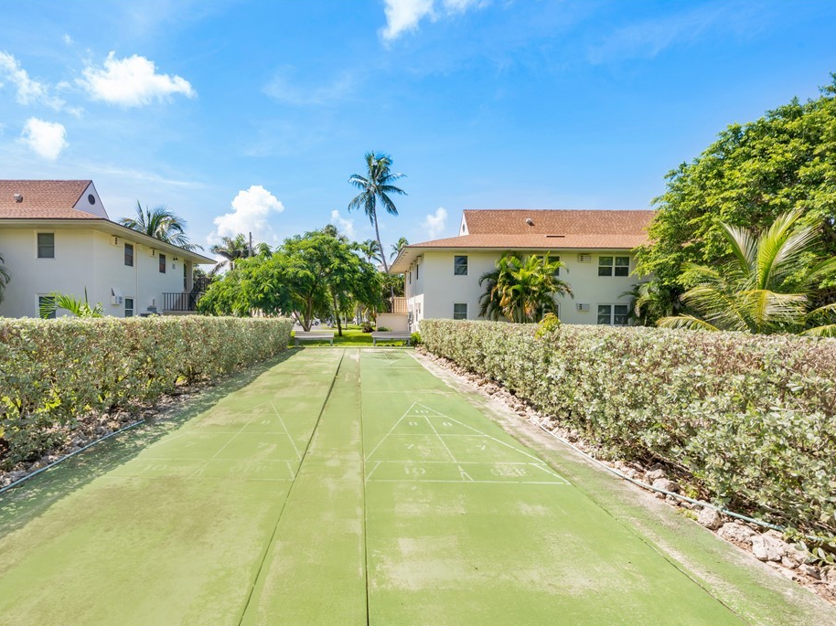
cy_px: 325
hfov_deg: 93.8
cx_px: 354
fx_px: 386
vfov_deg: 78.0
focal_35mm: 16
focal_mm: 14
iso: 160
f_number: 11
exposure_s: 1/160
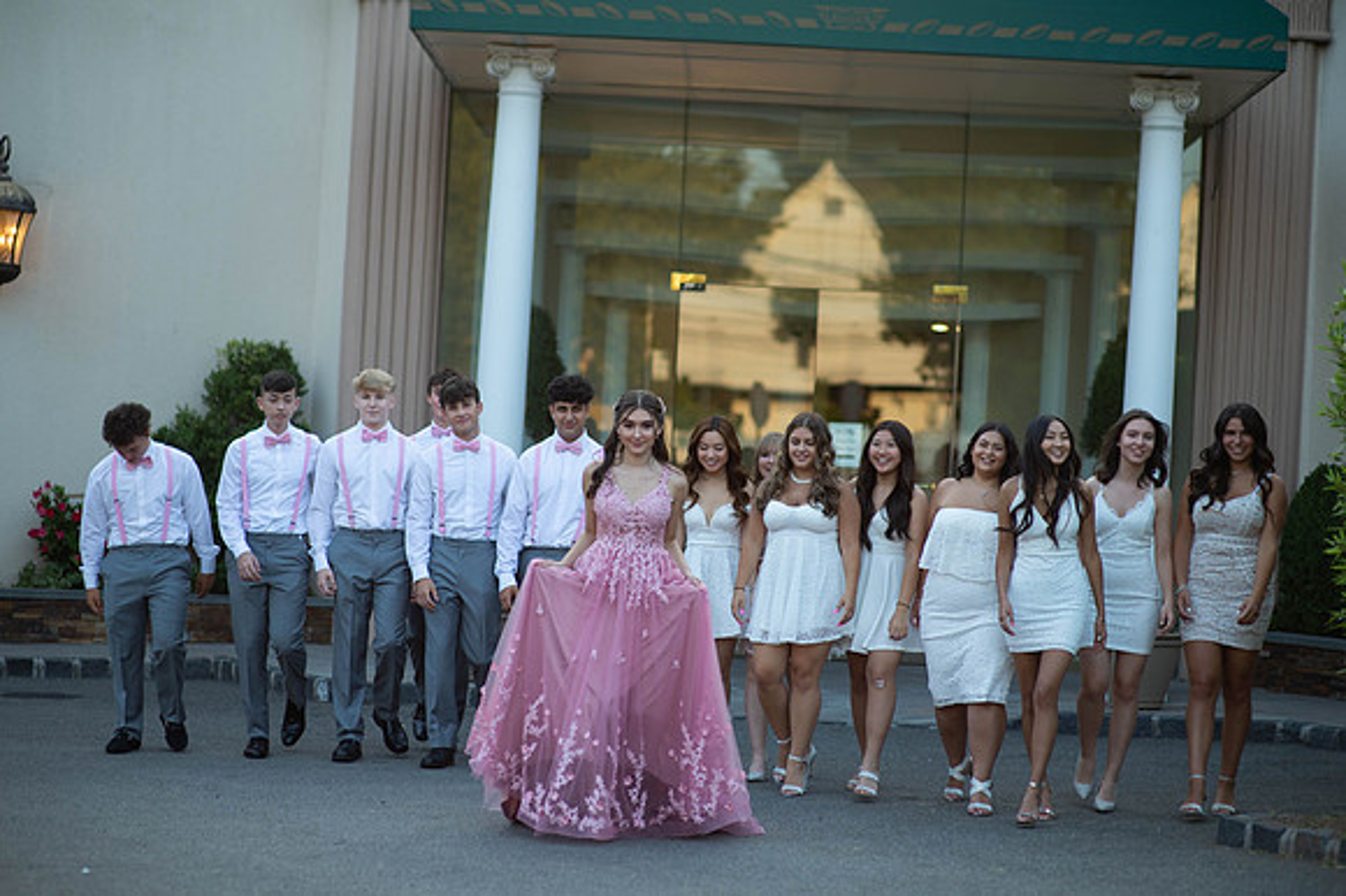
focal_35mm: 85
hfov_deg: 23.9
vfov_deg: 16.1
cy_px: 448
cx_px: 673
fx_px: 3176
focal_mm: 85
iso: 250
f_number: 2
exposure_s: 1/1000
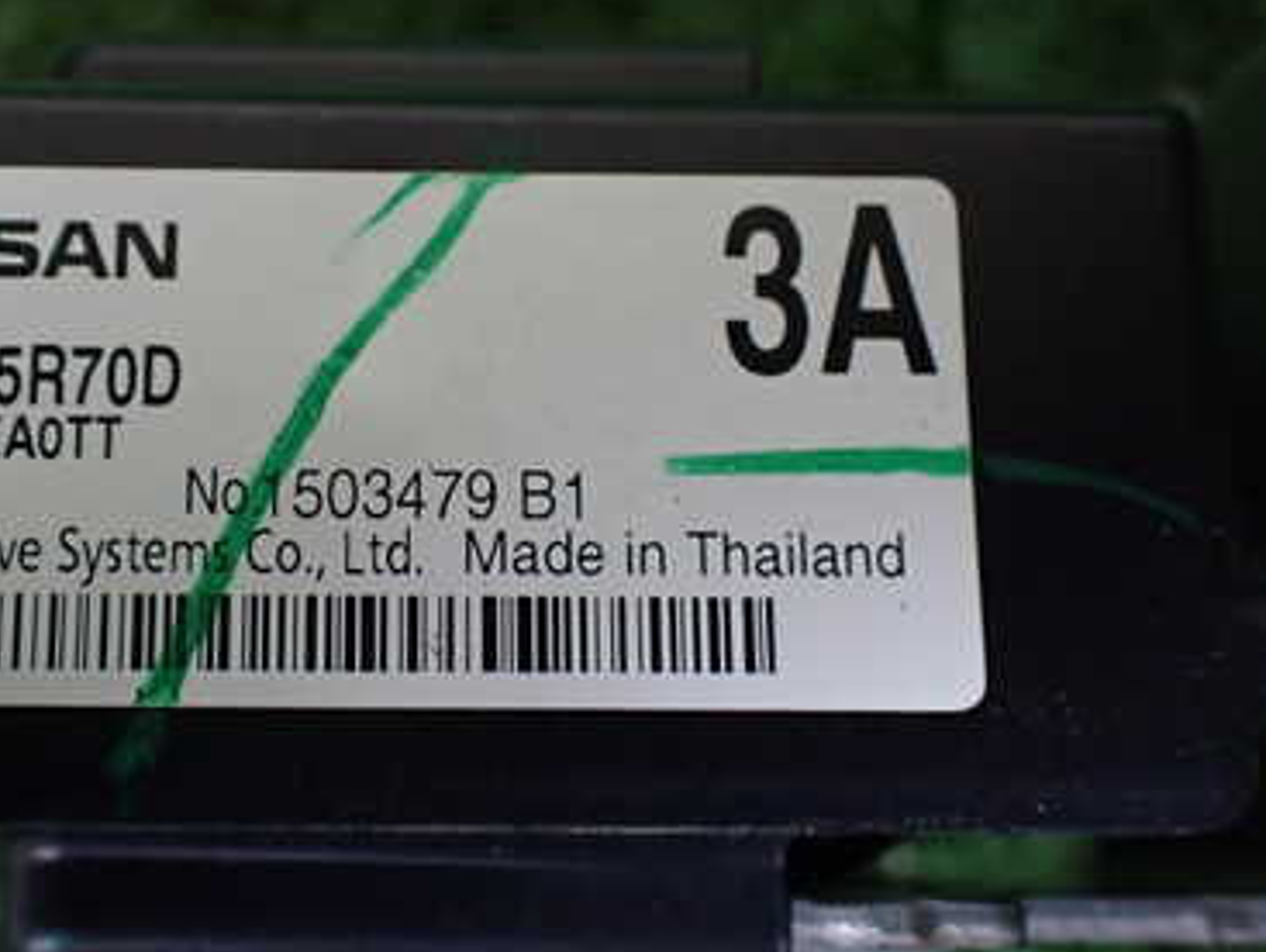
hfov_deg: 38.4
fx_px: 1794
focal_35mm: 49
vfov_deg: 29.7
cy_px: 435
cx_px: 417
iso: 640
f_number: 2.3
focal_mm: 5.4
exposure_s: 1/125
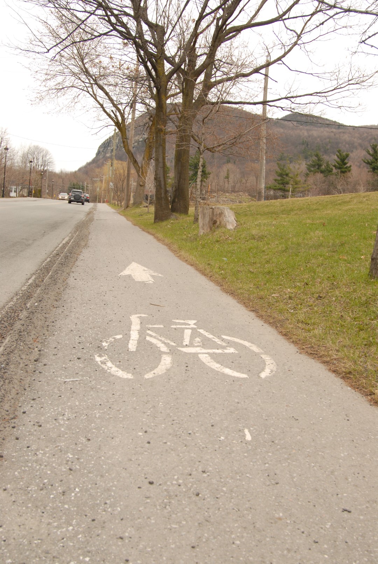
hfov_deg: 37.0
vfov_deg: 53.1
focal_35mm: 36
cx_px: 189
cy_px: 282
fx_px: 565
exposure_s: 1/400
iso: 320
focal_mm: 24
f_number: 6.3
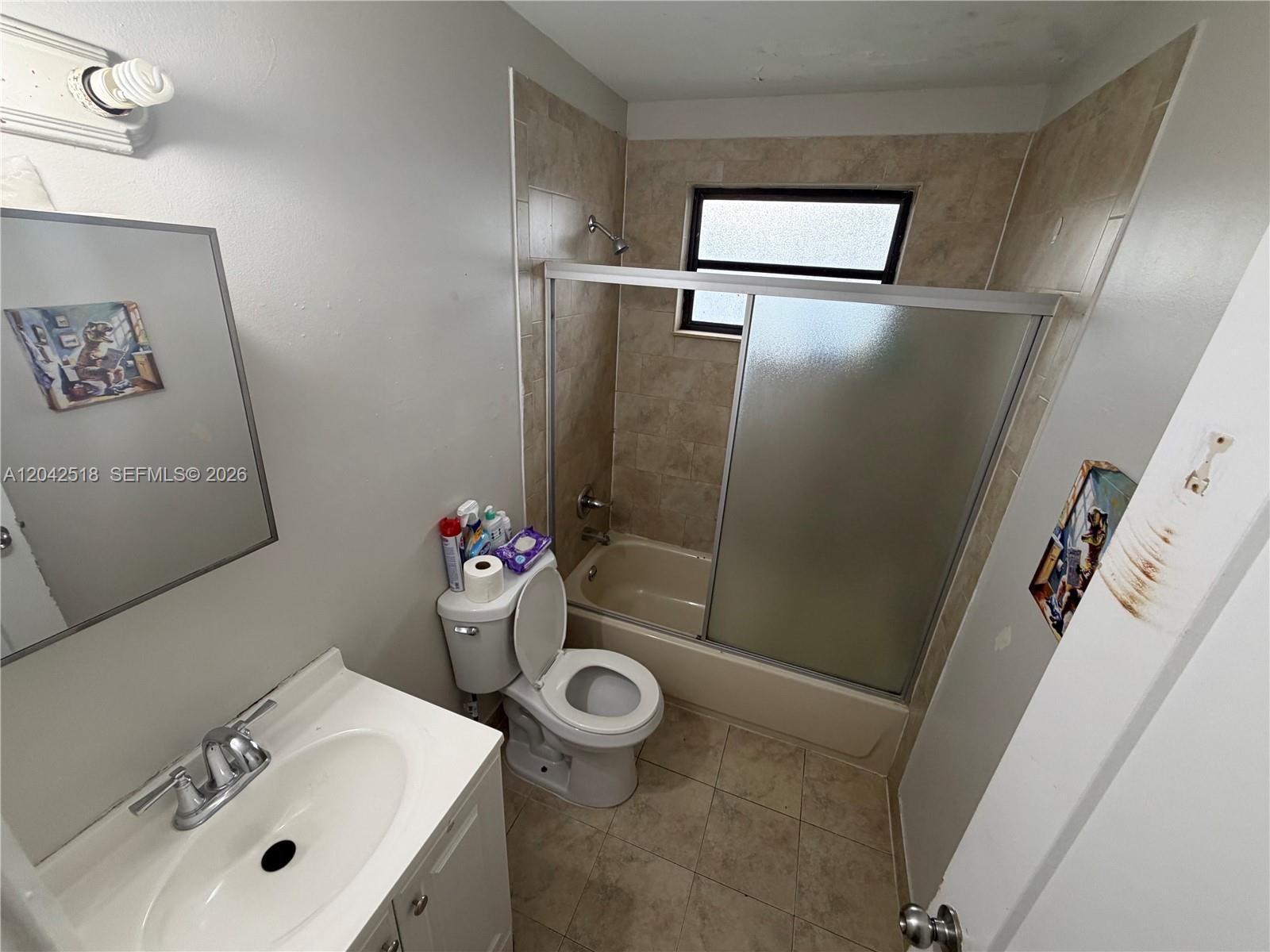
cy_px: 476
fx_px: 514
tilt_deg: -23.1
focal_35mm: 14
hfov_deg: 102.1
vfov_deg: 85.7
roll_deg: -3.7
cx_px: 635
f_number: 2.2
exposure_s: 1/60
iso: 160
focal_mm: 2.22
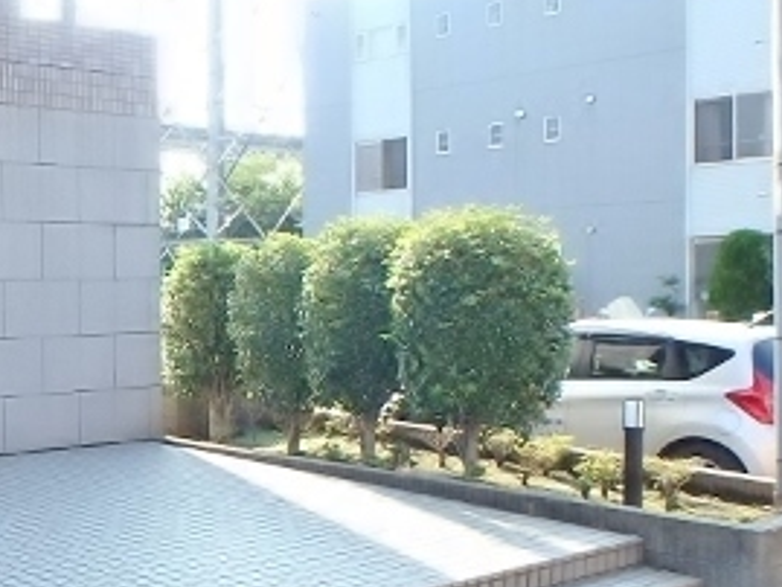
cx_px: -52
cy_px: 328
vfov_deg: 29.1
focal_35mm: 50
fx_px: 1130
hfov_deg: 33.8
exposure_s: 1/160
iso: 125
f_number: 3.5
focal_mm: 3.7
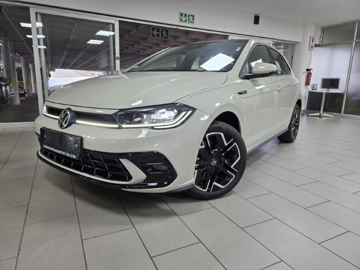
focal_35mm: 23
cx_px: 180
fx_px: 239
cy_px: 135
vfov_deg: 58.9
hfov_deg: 73.9
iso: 80
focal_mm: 6.3
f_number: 1.7
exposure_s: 1/53.8
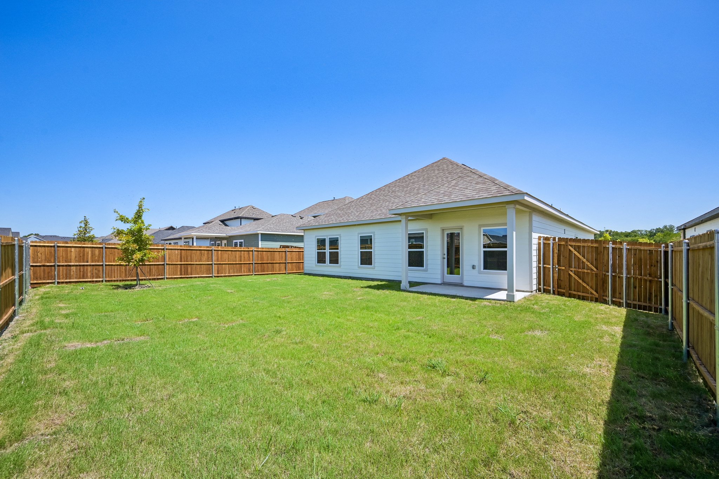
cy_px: 240
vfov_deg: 81.2
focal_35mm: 14
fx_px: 280
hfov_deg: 104.3
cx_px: 360
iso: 250
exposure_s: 1/800
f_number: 9
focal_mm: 14
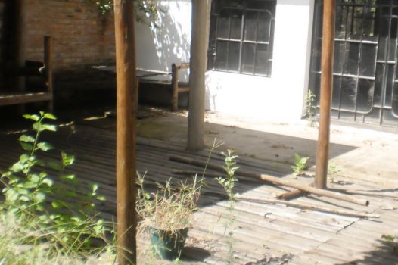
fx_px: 630
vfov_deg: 23.7
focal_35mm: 57
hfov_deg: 35.0
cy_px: 91
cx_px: 229
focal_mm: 6.3
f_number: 3.1
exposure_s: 1/1000
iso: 200
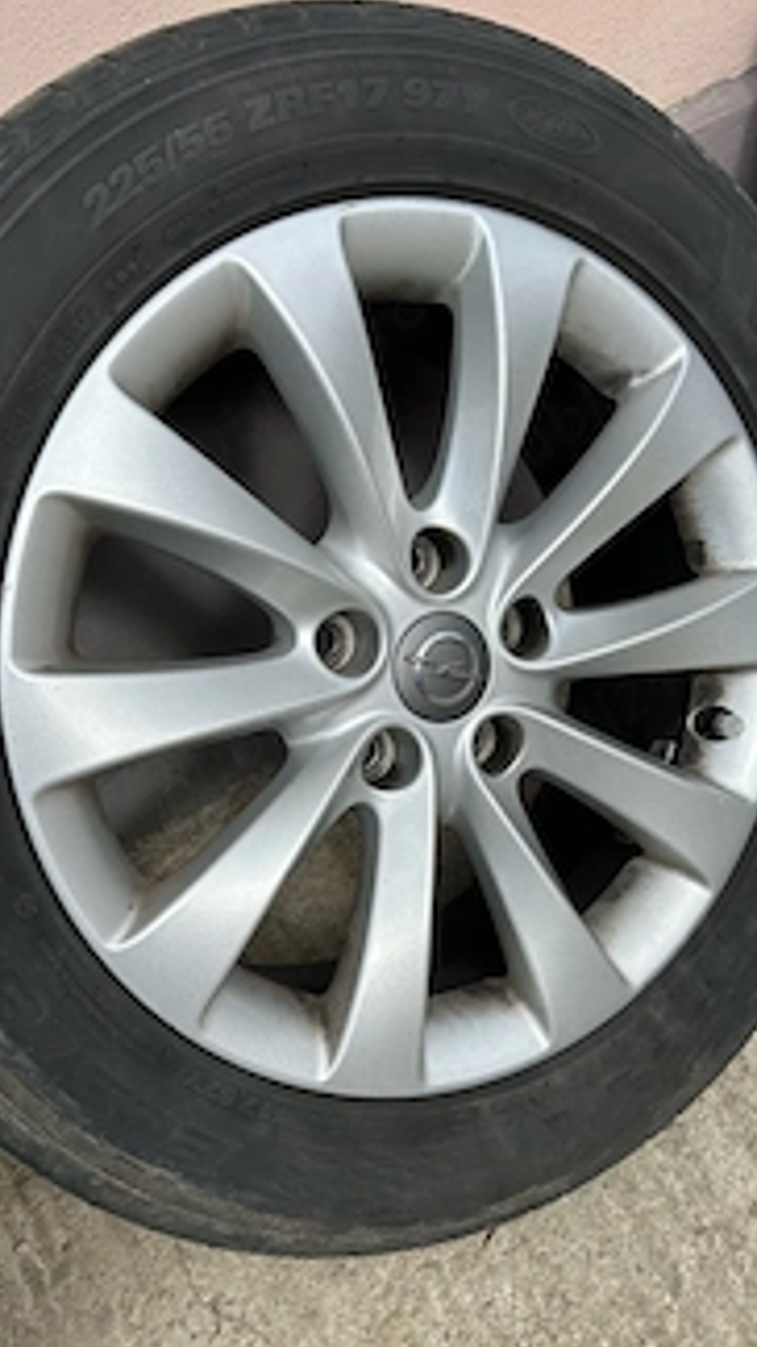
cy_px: 765
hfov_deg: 33.7
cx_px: 374
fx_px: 1250
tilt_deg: -49.8
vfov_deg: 56.4
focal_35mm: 35
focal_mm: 5.7
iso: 50
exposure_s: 1/2695
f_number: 1.5
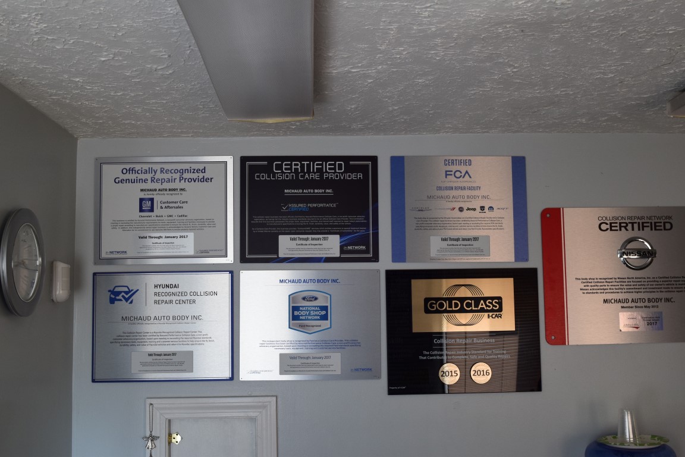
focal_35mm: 40
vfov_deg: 33.0
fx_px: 771
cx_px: 342
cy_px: 228
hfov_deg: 47.9
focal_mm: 27
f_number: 8
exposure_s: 1/60
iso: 640
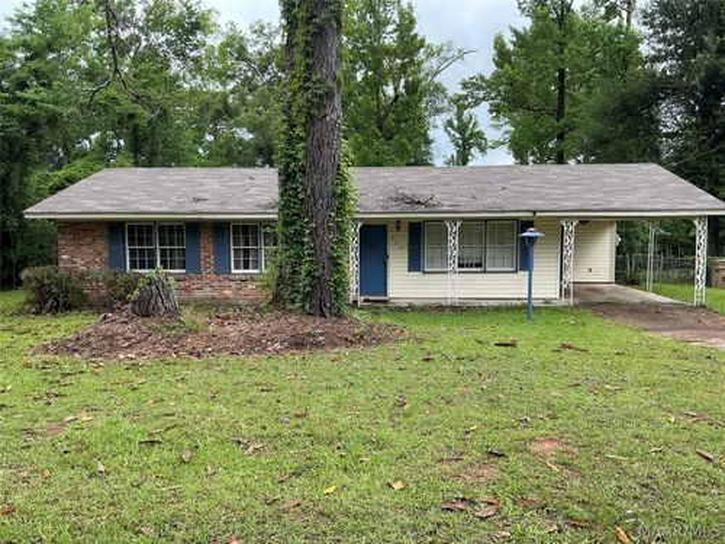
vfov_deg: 49.7
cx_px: 362
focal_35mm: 28
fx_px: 586
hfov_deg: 63.4
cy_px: 272
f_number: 1.8
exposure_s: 1/289
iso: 25
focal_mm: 3
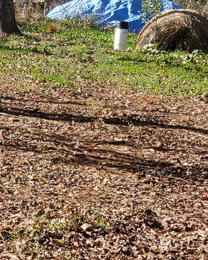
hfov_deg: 27.6
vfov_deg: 34.1
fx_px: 423
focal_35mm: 55
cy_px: 137
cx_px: 103
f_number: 2.4
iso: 50
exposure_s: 1/466
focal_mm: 6
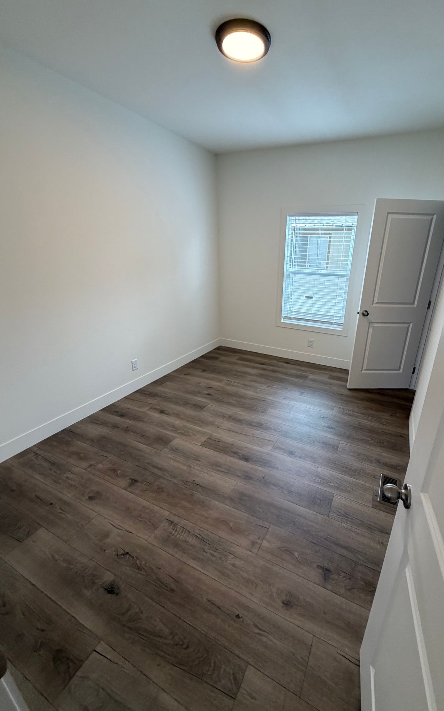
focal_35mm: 15
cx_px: 260
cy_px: 356
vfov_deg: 101.5
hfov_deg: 74.2
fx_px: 290
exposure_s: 1/120
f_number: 2.2
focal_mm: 2.22
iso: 200
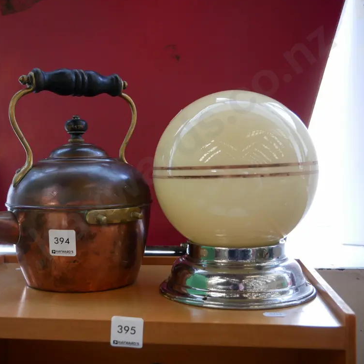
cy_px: 183
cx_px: 132
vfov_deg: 35.4
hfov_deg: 35.1
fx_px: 571
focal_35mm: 48
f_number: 4.1
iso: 640
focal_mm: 20
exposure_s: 1/60
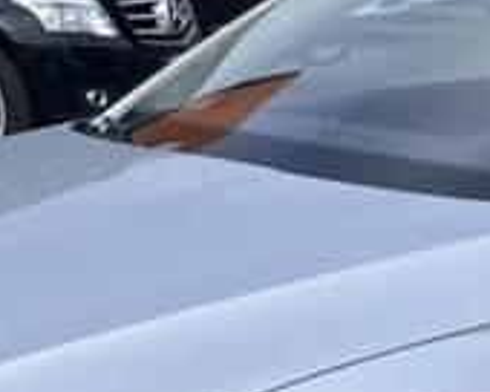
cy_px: 435
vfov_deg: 10.0
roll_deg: -1.1
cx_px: 640
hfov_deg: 12.2
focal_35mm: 153
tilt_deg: -12.5
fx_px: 2219
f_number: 1.6
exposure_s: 1/3215
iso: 50
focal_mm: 5.1
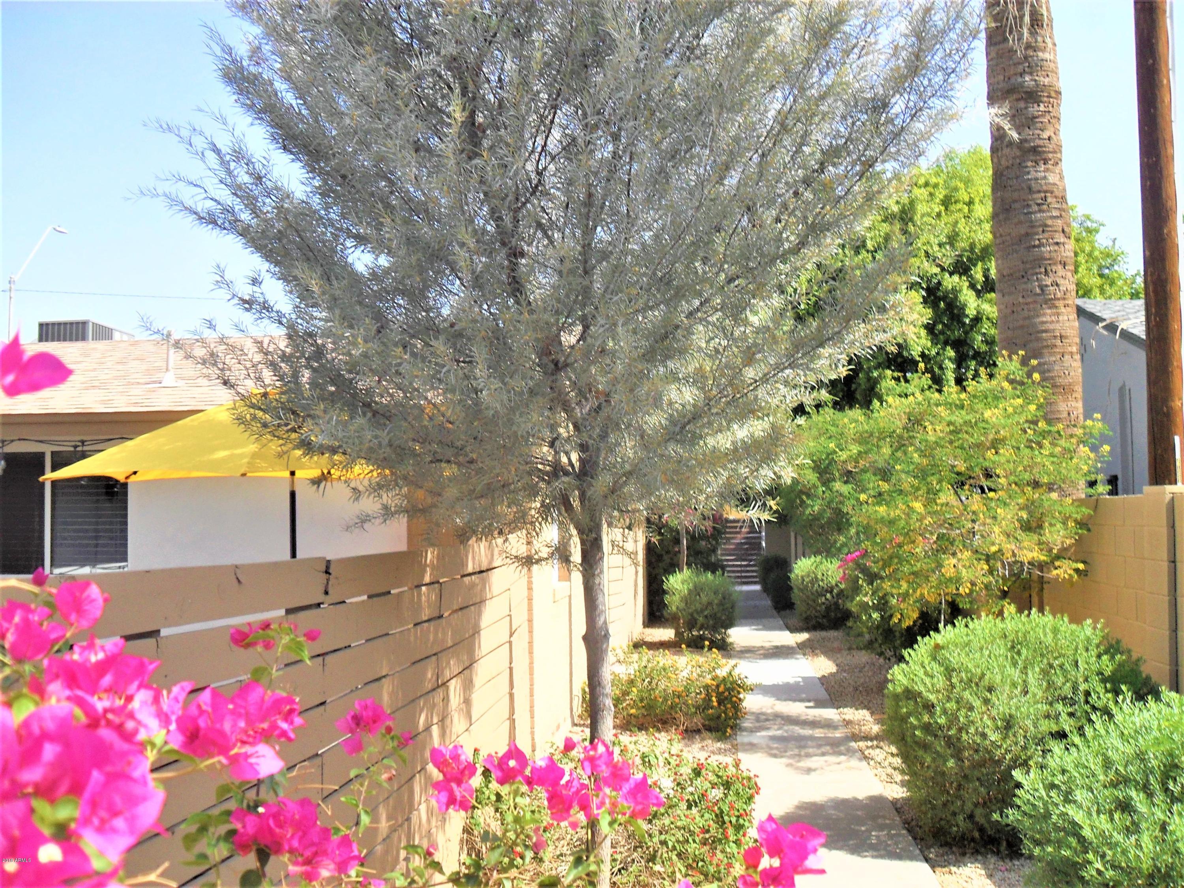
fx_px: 1197
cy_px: 444
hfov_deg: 52.6
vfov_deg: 40.7
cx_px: 592
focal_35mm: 35
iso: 100
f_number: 8.9
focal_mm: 6.2
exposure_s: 1/90
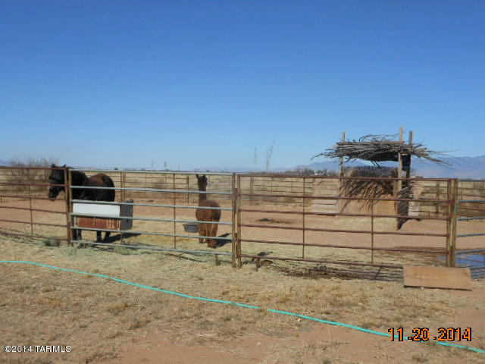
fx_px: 546
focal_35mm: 39
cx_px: 242
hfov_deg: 47.9
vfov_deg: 36.8
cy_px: 182
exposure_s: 1/1250
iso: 80
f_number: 4.3
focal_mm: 6.9
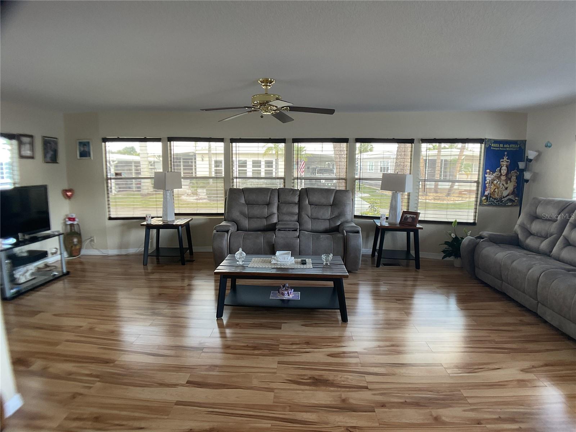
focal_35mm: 29
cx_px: 288
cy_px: 216
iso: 64
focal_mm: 3
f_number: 1.8
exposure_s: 1/60
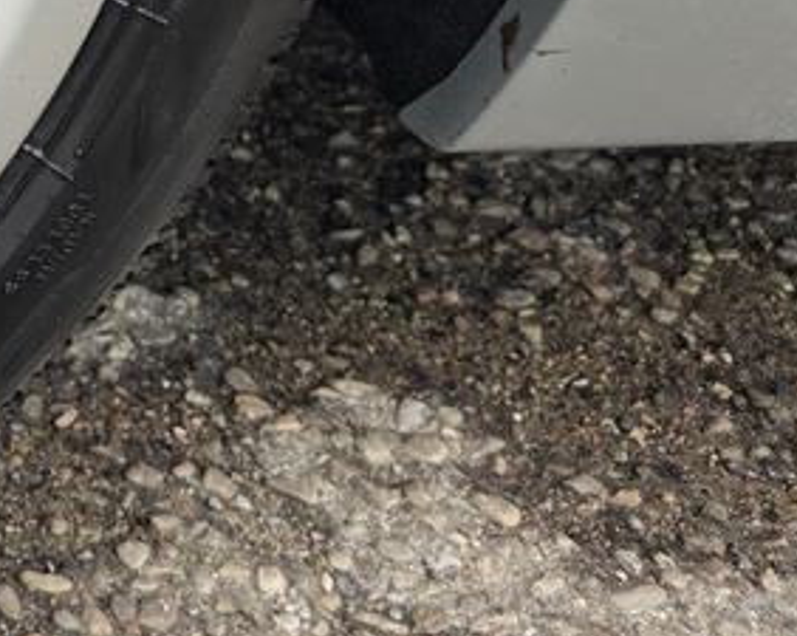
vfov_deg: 13.5
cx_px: -944
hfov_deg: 14.5
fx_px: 2403
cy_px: -520
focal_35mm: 102
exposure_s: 1/180
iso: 100
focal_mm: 6.3
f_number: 1.7
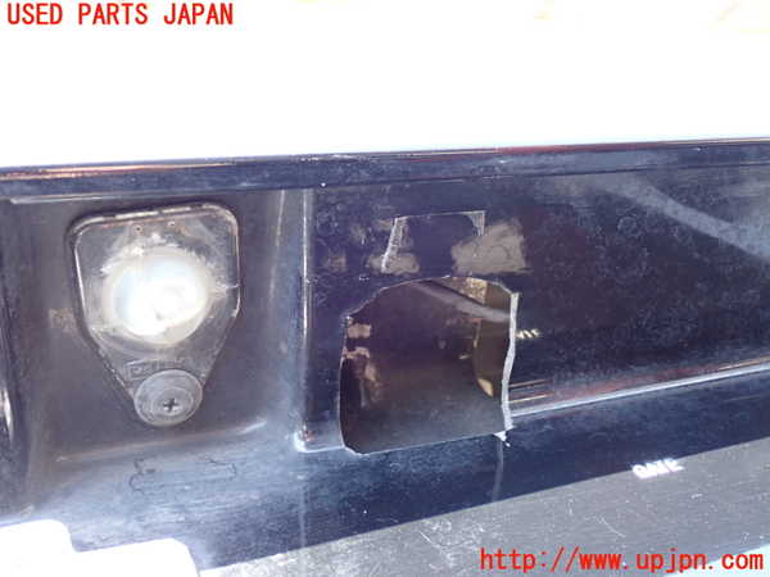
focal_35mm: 47
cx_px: 385
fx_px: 1045
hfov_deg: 40.4
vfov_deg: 30.9
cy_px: 288
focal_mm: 8.4
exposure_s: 1/50
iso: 250
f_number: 3.1
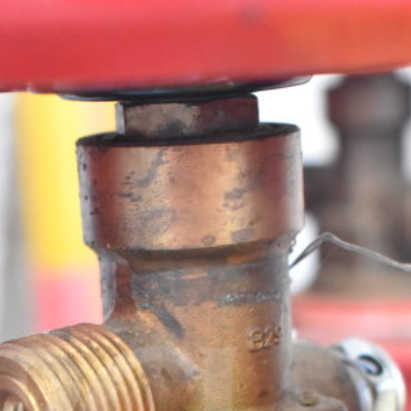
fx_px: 1602
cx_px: 115
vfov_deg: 14.3
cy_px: 455
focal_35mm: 119
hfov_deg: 14.6
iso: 4500
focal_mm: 31
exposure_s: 1/50
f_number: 4.2
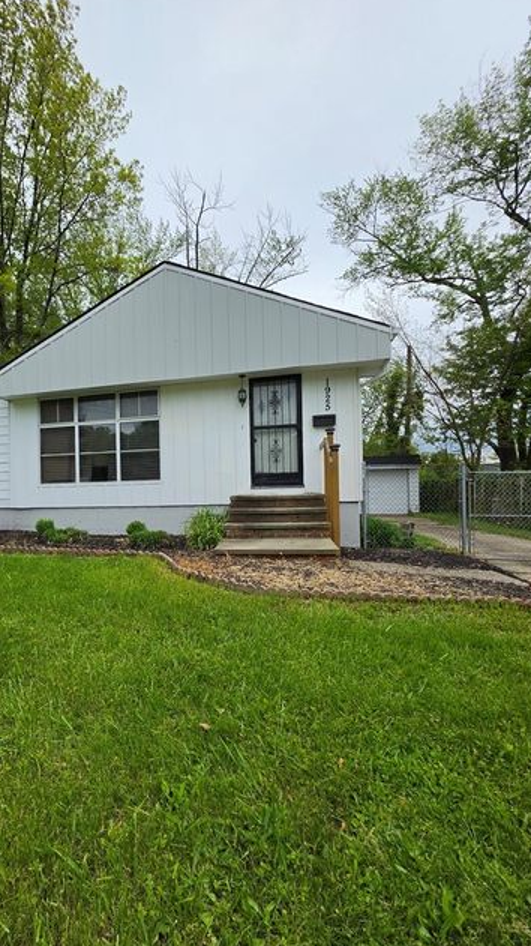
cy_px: 490
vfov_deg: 103.0
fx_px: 376
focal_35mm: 15
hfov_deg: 68.7
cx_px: 182
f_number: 1.9
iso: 32
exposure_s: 1/1129
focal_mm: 2.2
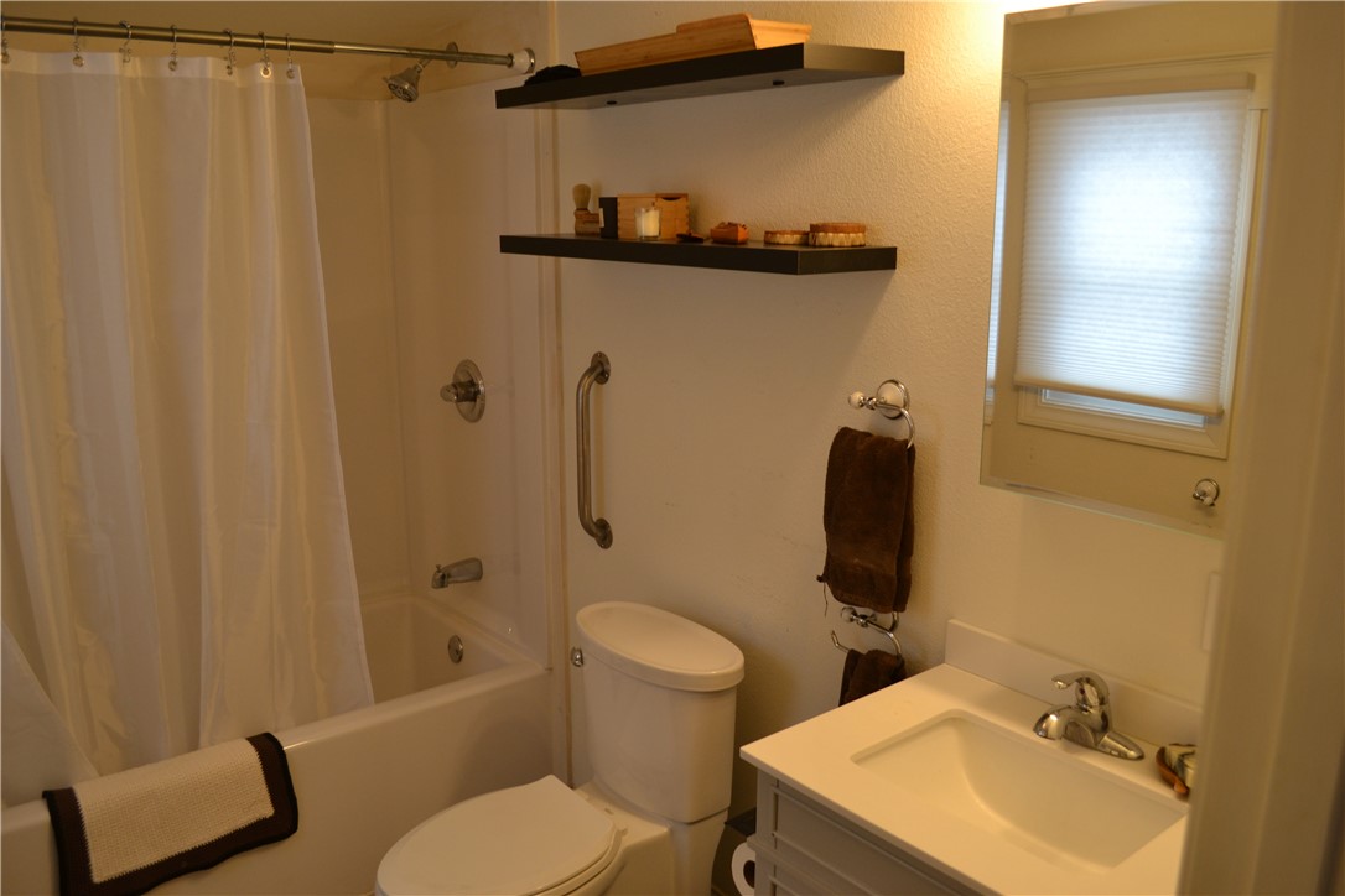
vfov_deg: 47.9
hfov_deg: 67.4
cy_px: 448
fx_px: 1009
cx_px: 672
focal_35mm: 27
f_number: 4
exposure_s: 1/60
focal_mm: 18
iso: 400
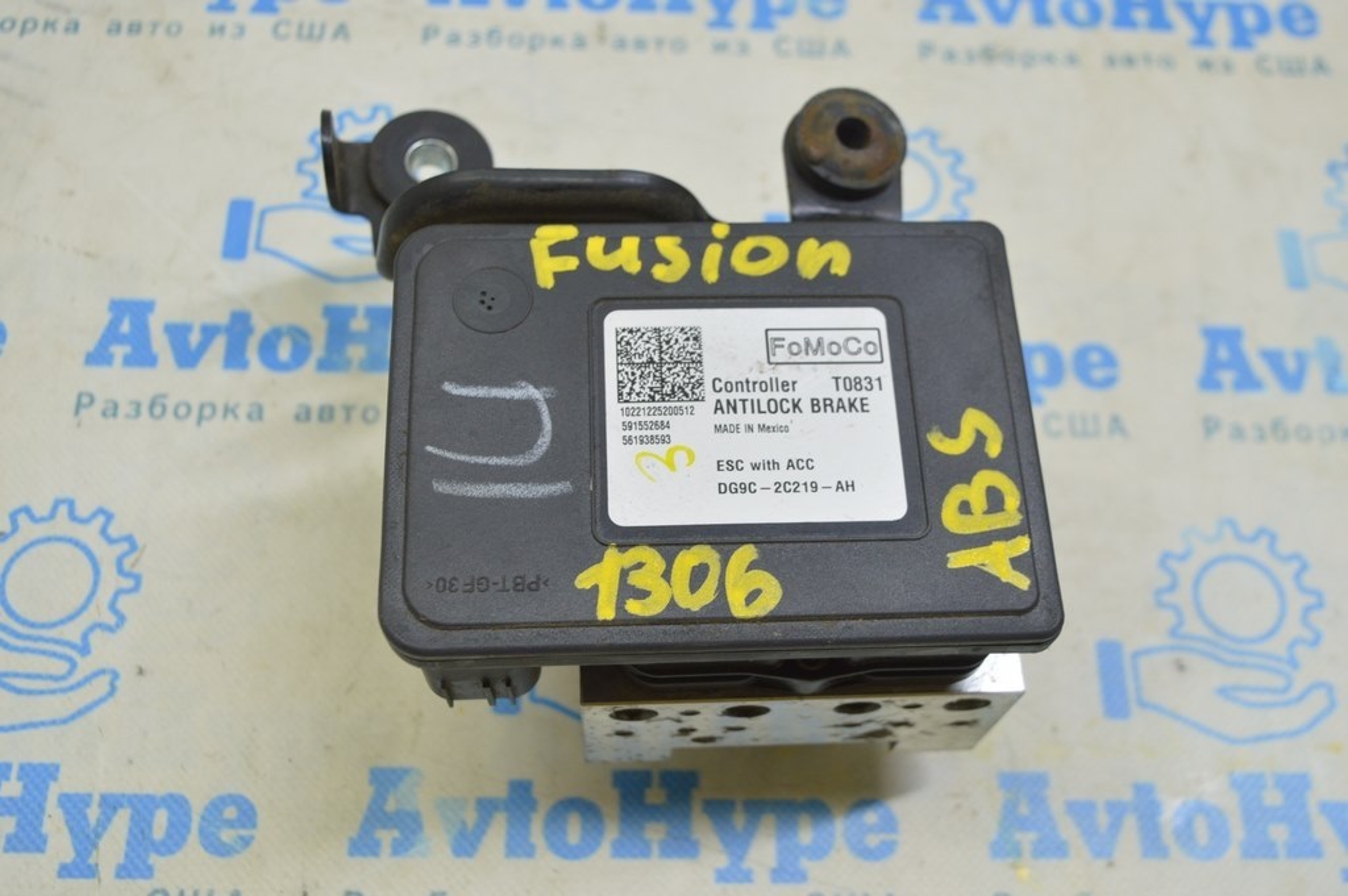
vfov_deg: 33.0
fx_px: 1515
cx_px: 674
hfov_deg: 48.0
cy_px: 448
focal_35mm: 40
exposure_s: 1/25
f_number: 5.6
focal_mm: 27
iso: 400
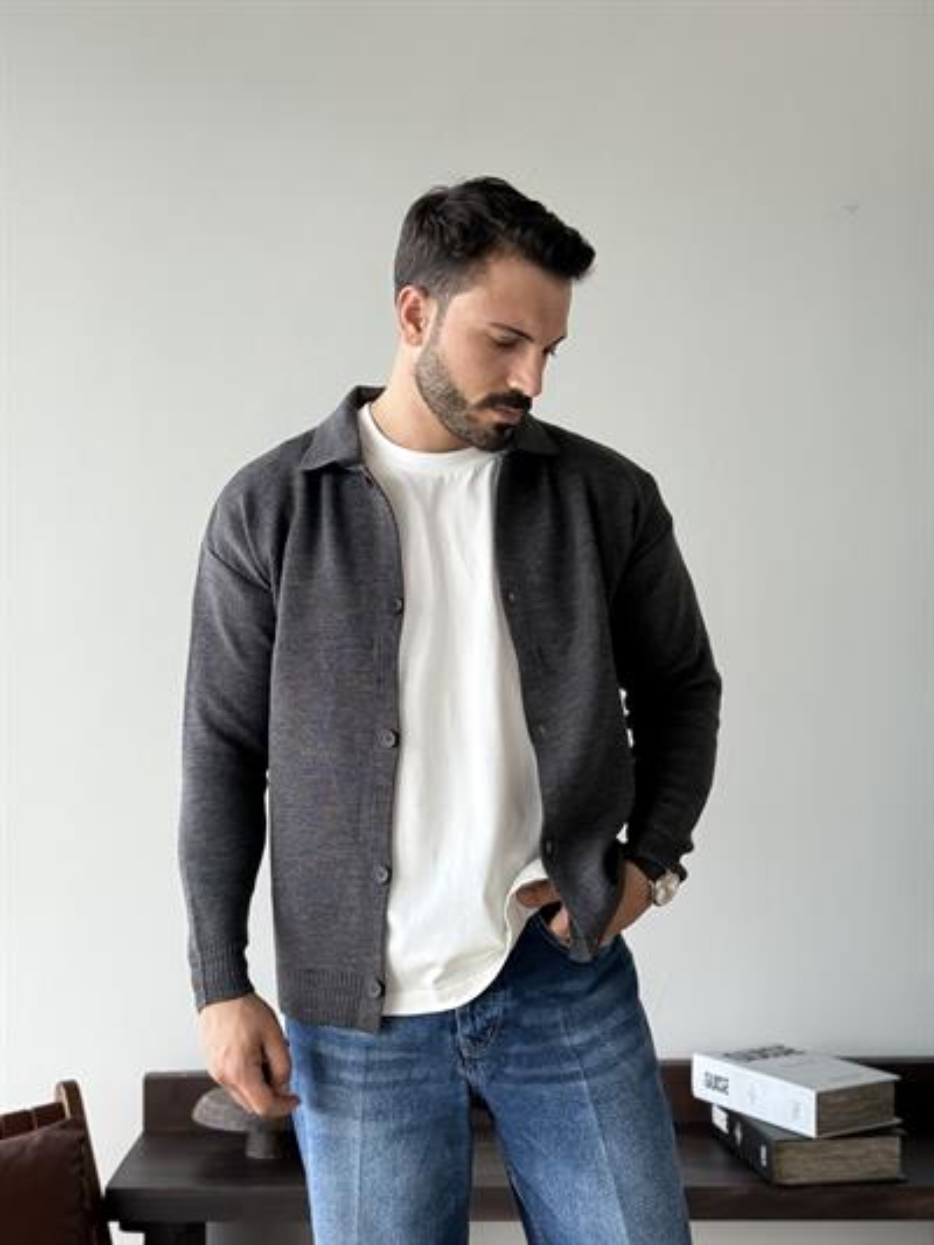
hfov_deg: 30.3
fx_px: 1726
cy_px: 622
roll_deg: +0.1
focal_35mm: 48
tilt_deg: +0.9
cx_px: 467
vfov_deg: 39.6
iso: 100
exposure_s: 1/231
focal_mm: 6.76
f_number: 1.78
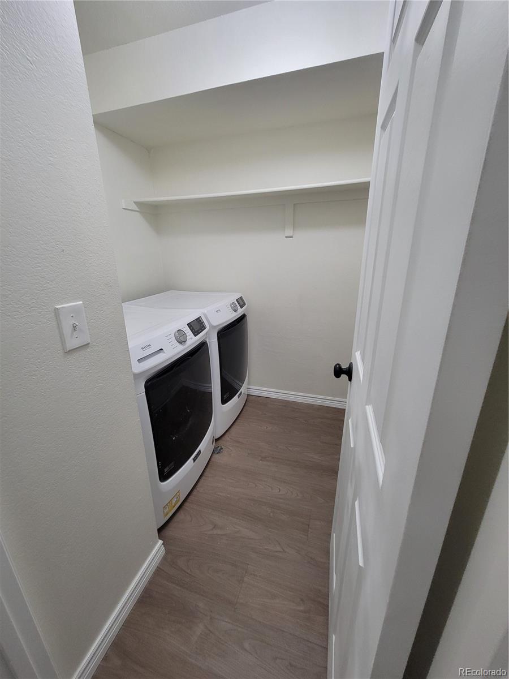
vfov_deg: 106.2
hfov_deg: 89.9
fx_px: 255
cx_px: 254
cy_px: 340
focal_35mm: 13
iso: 250
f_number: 2.2
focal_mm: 2.2
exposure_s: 1/60
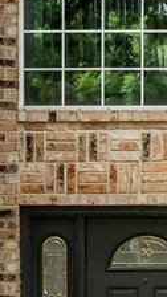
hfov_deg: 3.4
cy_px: 114
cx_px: 463
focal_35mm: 355
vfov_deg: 6.1
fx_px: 2795
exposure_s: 1/200
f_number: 8
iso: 320
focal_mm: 35
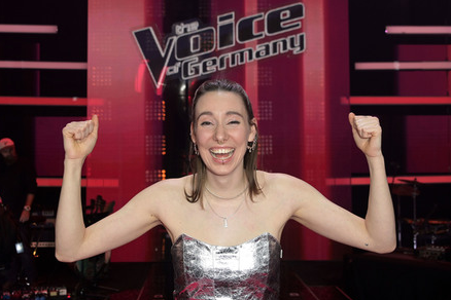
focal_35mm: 36
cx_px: 221
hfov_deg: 53.1
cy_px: 153
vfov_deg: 36.9
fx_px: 451
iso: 2500
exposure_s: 1/200
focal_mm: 35
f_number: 5
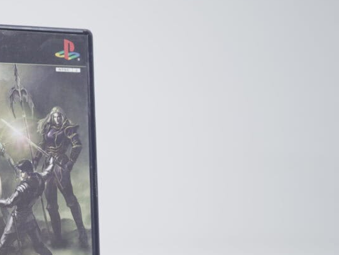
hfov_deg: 23.9
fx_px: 755
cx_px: -23
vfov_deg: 19.0
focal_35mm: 77
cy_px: 193
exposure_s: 1/6
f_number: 4.5
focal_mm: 36
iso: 100
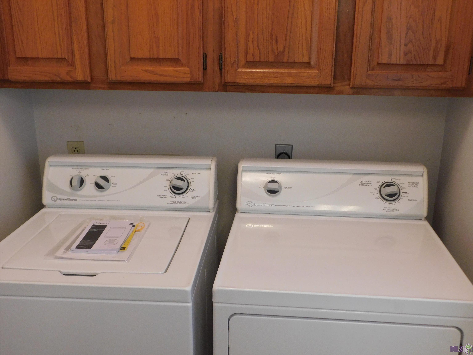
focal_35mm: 36
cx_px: 236
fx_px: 492
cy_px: 178
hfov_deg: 51.4
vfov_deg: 39.7
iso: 320
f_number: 3.5
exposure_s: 1/30
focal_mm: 6.3
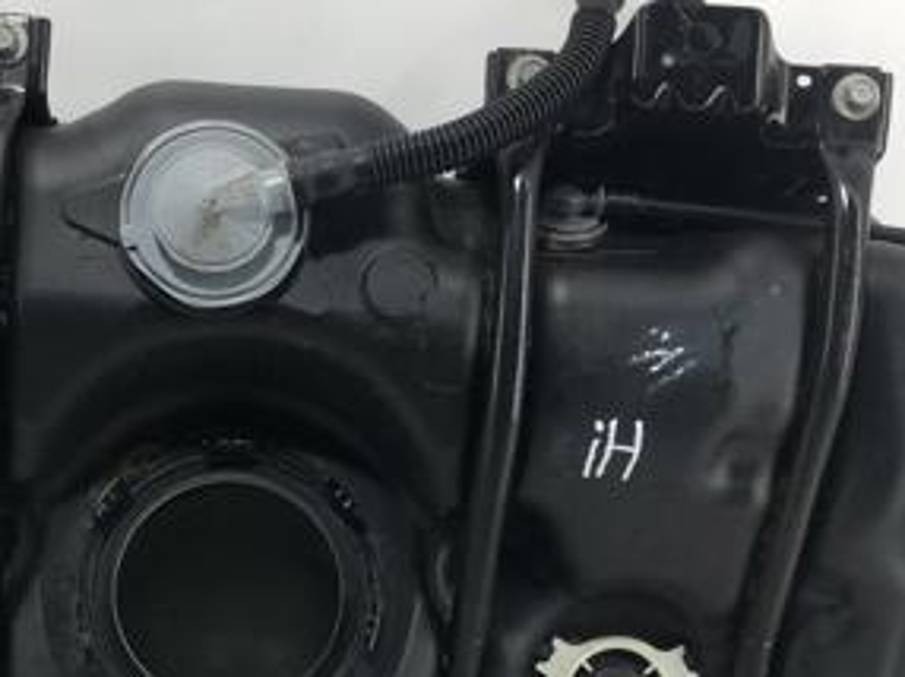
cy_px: 579
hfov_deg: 29.5
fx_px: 1698
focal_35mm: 65
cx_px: 253
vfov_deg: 22.1
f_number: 2.2
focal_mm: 4.15
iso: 25
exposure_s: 1/100
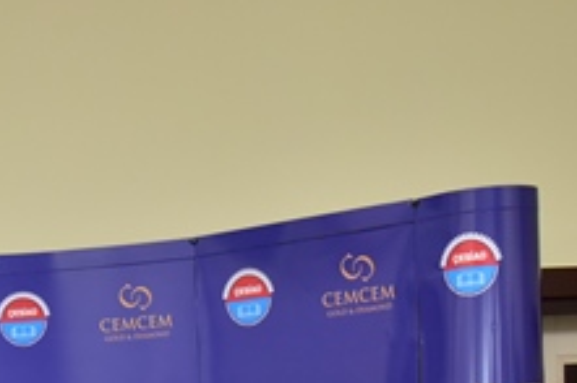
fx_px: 1505
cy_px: 627
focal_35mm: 94
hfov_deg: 21.4
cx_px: 94
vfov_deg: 13.4
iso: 800
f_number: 4
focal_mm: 26
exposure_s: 1/125
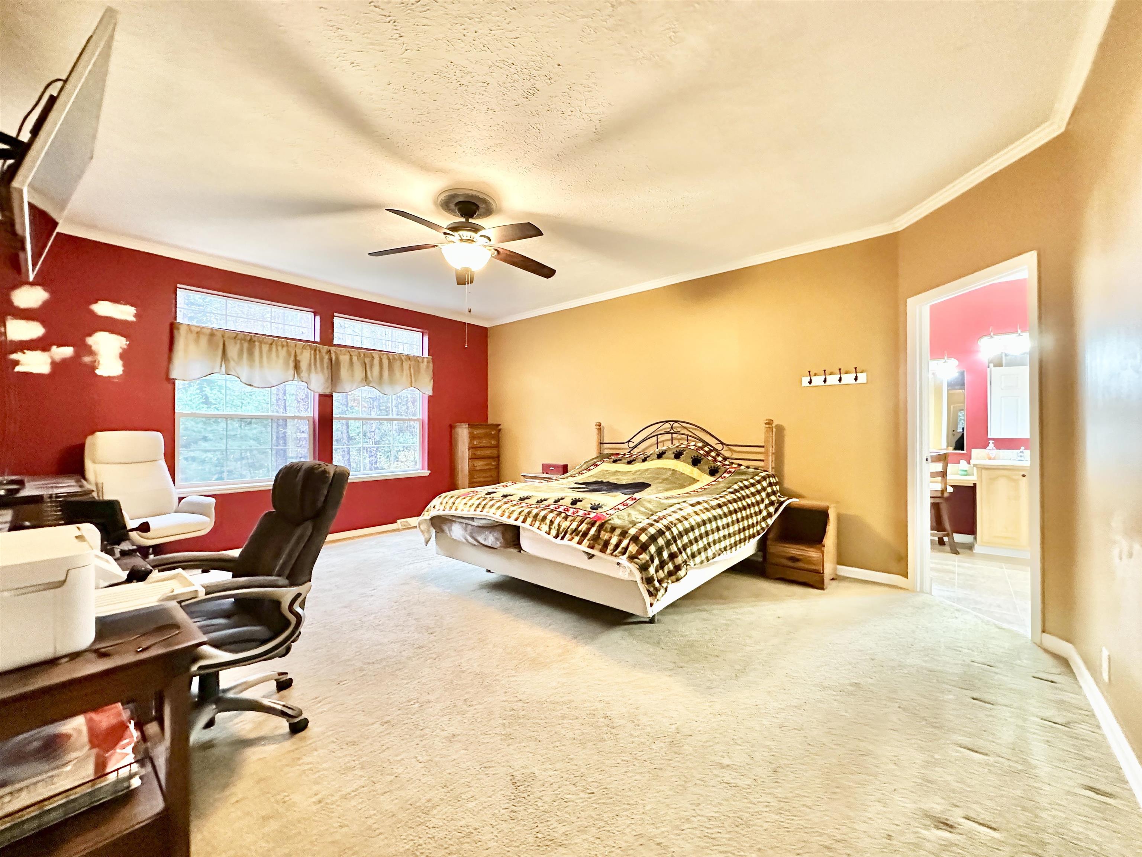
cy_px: 428
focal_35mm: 14
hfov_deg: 102.1
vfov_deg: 85.7
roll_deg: +0.0
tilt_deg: +0.7
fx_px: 462
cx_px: 571
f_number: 2.2
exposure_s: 1/60
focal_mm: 2.22
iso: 1000
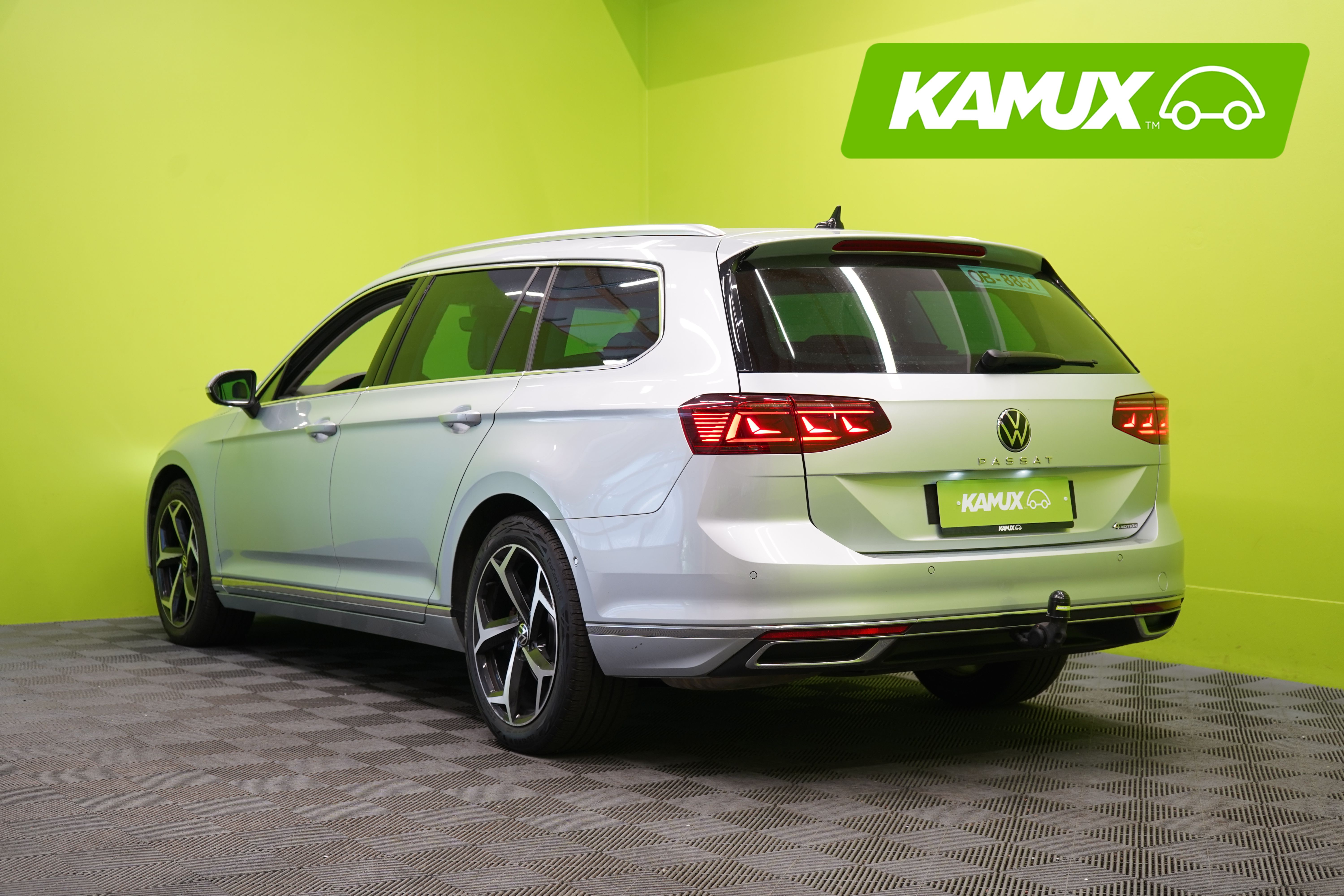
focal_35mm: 52
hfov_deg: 38.2
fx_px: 1941
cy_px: 448
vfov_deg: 26.0
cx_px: 672
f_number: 5
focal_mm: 52
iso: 400
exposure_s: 1/30
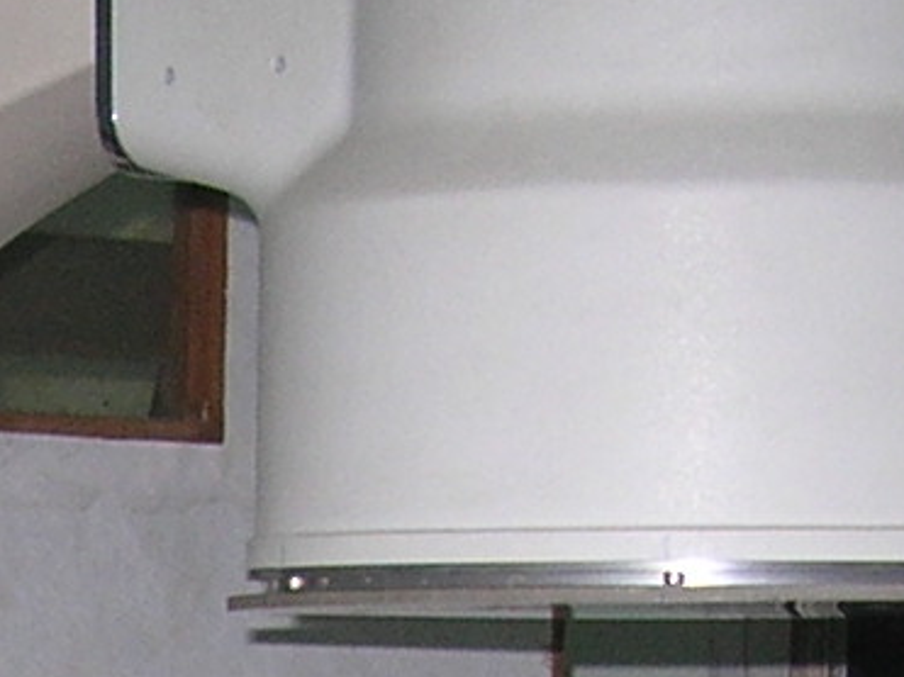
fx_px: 5796
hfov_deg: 8.6
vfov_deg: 6.2
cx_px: -687
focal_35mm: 222
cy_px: 1948
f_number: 2.7
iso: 50
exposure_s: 1/60.1
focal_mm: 6
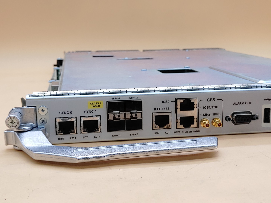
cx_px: 136
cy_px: 102
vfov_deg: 28.0
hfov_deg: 36.8
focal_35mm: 52
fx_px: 407
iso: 50
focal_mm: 4.36
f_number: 1.8
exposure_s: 1/120
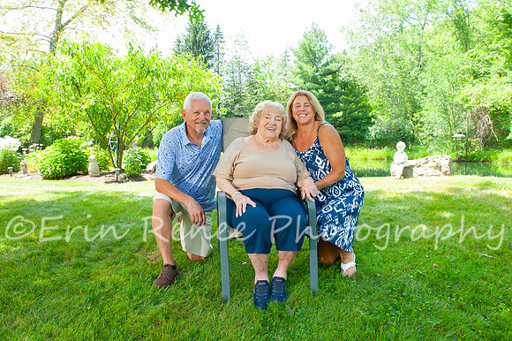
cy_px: 153
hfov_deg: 54.1
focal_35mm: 35
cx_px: 261
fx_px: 501
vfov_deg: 37.5
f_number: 13
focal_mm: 32
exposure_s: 1/100
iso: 800
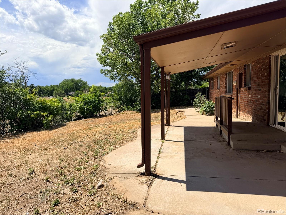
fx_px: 198
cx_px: 143
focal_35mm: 24
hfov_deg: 71.6
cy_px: 108
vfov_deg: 56.8
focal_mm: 6.76
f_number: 1.78
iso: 80
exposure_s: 1/6173
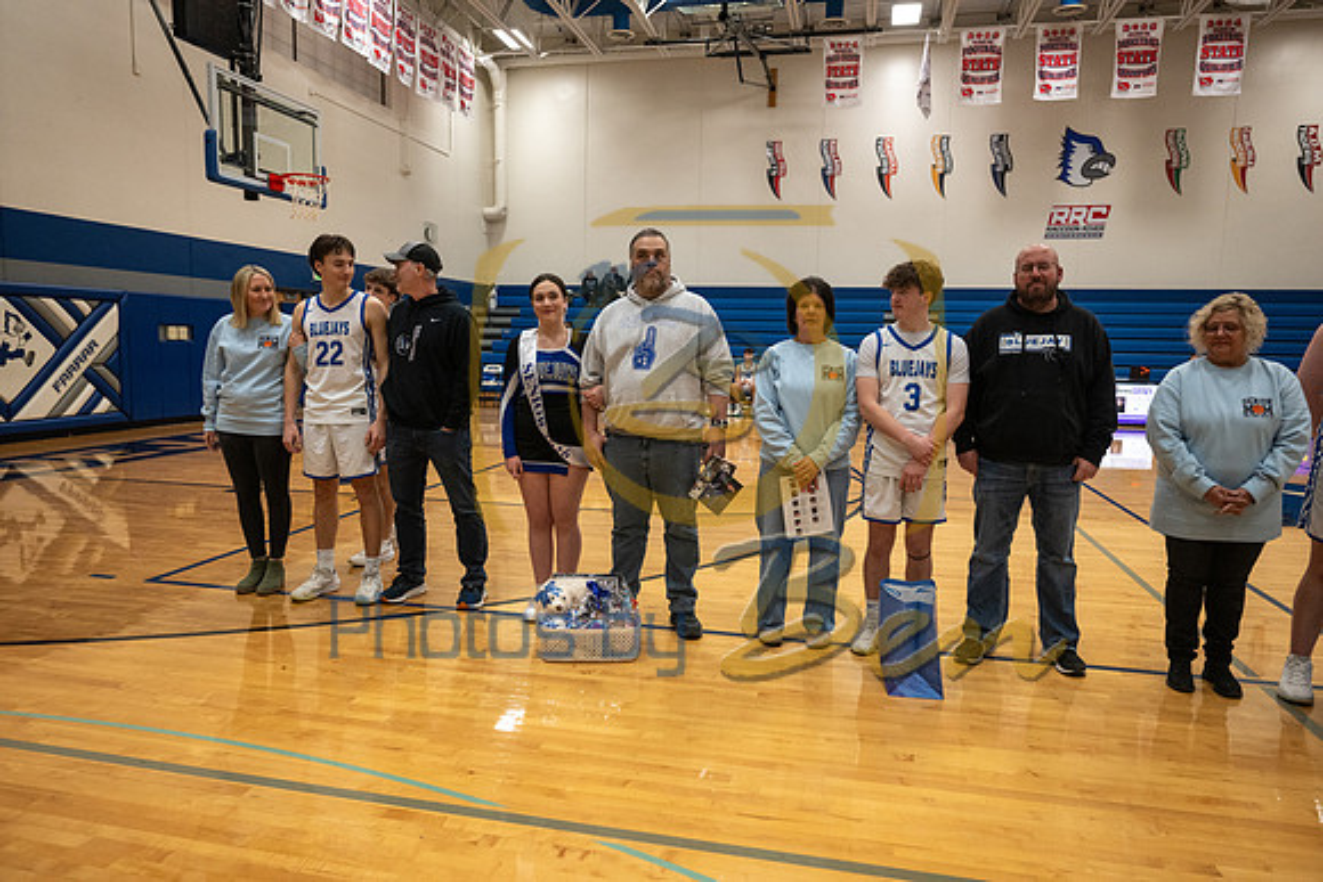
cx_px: 662
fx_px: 882
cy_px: 441
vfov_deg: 53.2
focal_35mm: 24
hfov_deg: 73.7
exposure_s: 1/400
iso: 2500
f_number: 3.5
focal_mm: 24
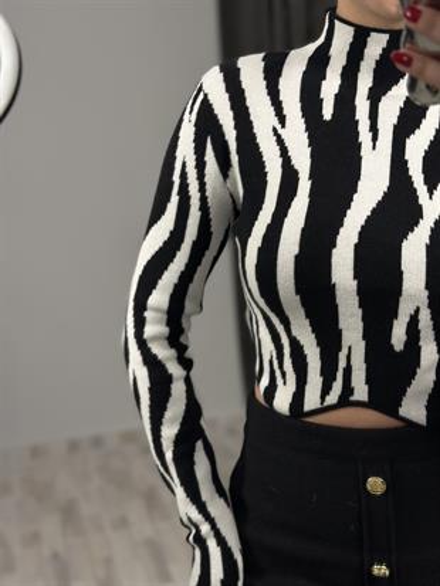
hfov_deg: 30.3
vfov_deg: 39.6
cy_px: 293
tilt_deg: -33.5
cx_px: 220
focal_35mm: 48
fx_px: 813
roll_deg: +10.9
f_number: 1.78
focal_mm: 6.86
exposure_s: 1/100
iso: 64
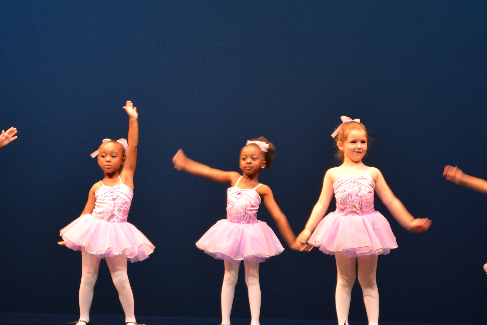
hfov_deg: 16.8
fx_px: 1647
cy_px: 133
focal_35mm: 122
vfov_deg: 11.3
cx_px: 141
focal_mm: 55
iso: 800
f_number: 5.6
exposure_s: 1/40
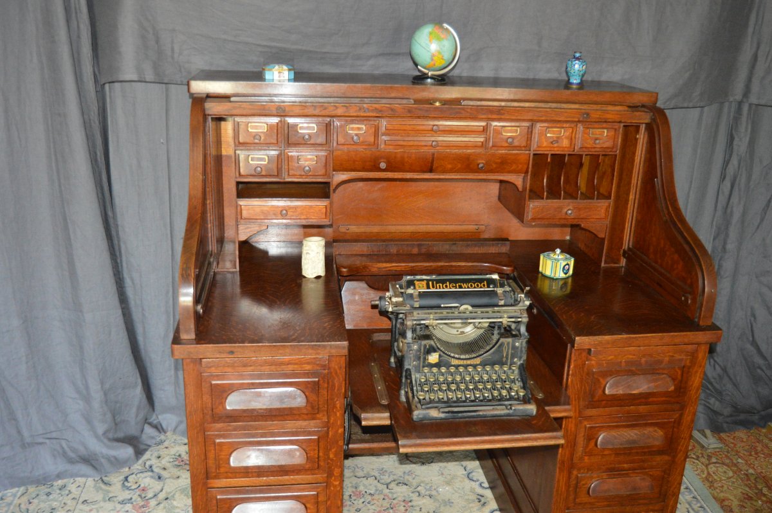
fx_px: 707
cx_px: 386
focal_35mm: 33
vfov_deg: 39.9
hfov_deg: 57.3
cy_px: 256
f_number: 3.5
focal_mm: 22
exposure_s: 1/60
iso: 2500
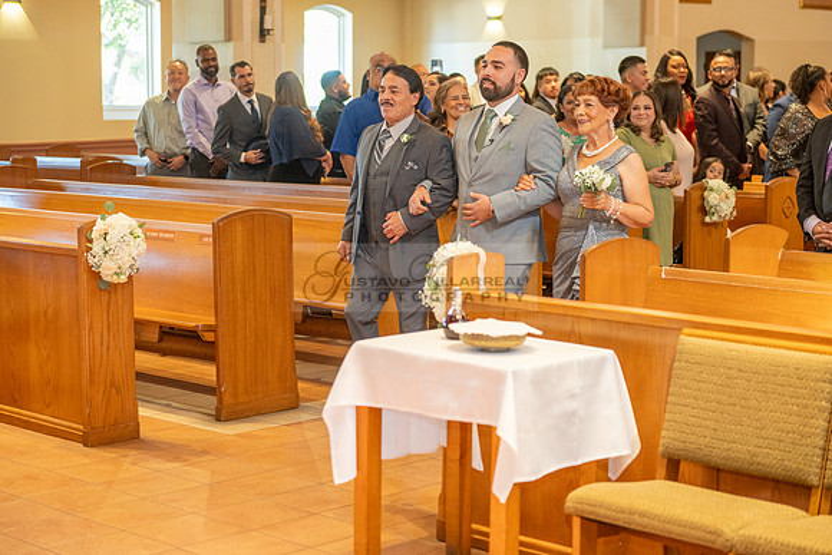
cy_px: 278
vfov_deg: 19.5
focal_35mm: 70
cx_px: 416
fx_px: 1618
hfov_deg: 28.8
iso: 1600
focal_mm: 70
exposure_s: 1/160
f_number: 2.8
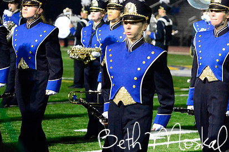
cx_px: 152
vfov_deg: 4.0
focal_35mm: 345
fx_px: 2189
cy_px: 75
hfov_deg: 6.0
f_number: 3.2
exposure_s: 1/640
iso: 6400
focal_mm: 165
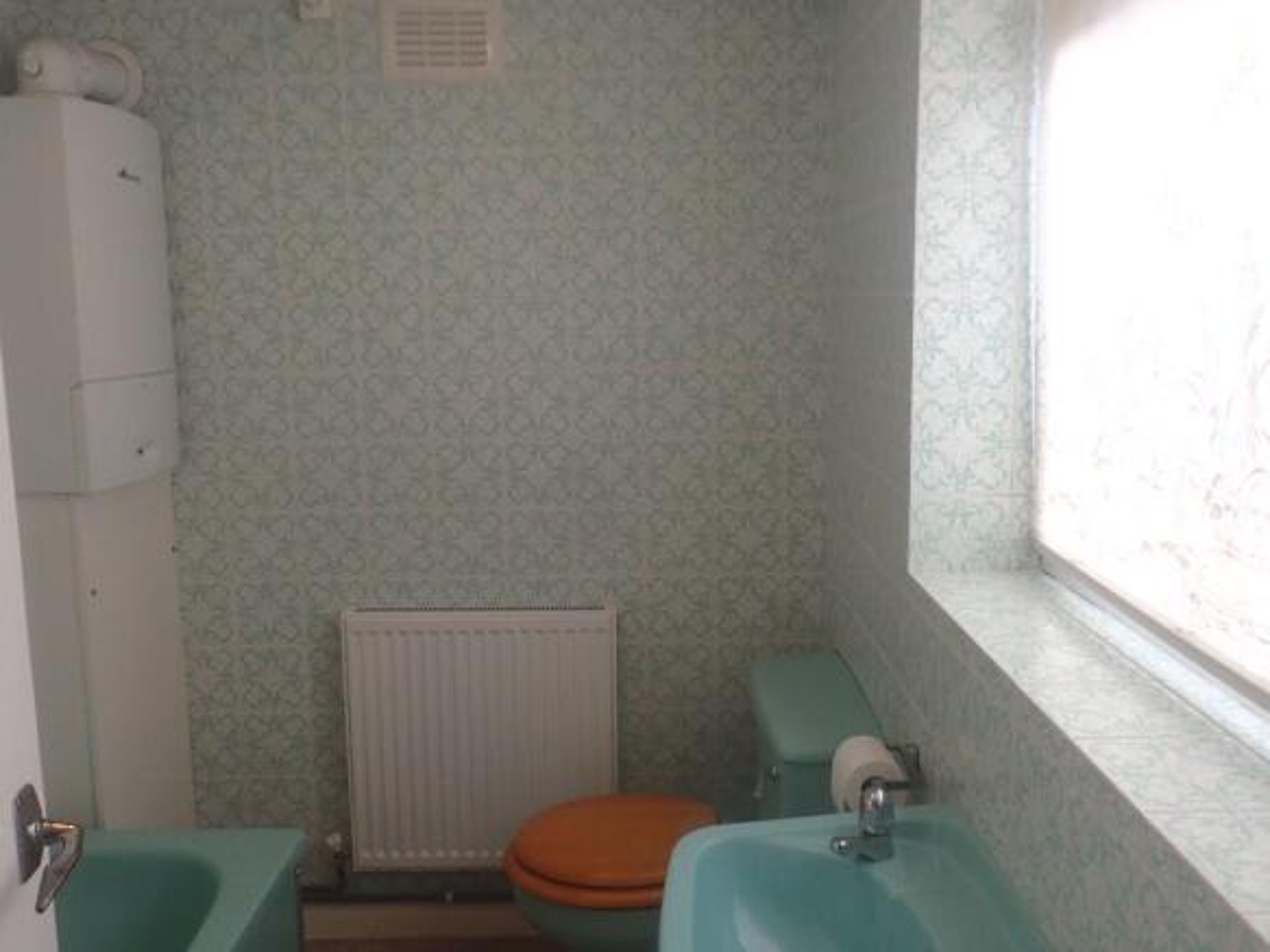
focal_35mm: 30
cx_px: 635
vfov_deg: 46.8
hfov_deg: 60.0
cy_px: 476
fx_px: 1100
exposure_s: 1/40
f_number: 2.3
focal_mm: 5.5
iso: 200
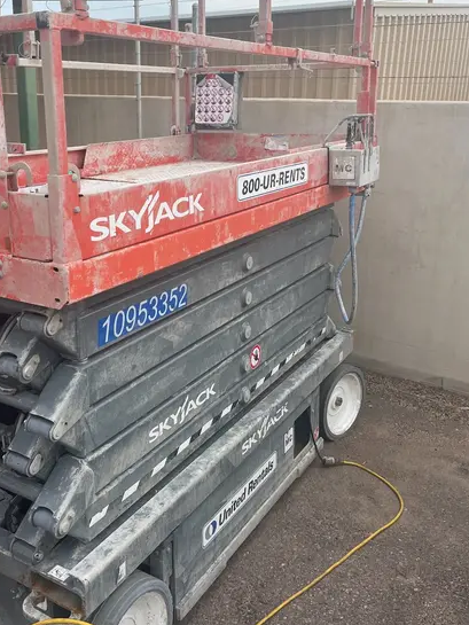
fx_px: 632
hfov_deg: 40.4
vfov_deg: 52.4
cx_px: 177
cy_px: 269
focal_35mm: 35
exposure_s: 1/1339
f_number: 1.6
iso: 50
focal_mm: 5.1
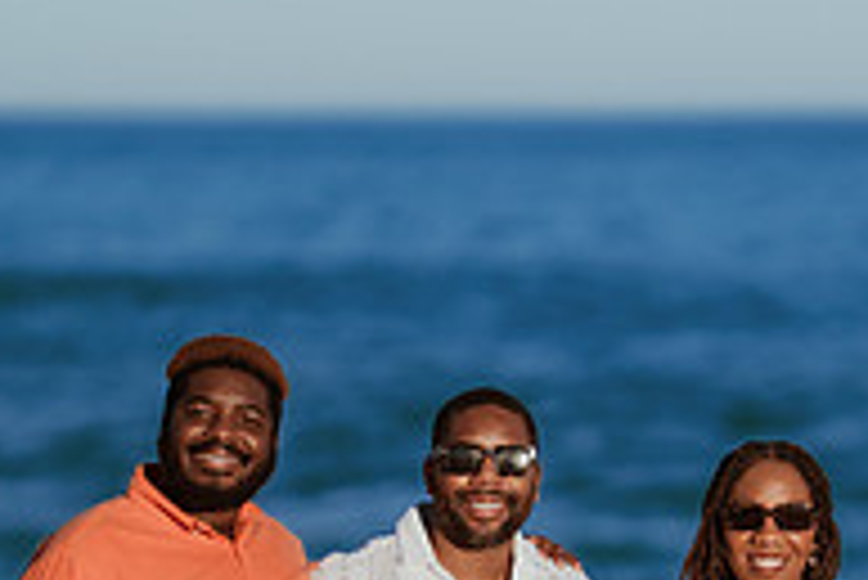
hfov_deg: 5.1
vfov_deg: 3.4
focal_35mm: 405
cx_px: 778
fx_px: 9772
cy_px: 839
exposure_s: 1/8000
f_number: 1.8
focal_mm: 135
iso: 80
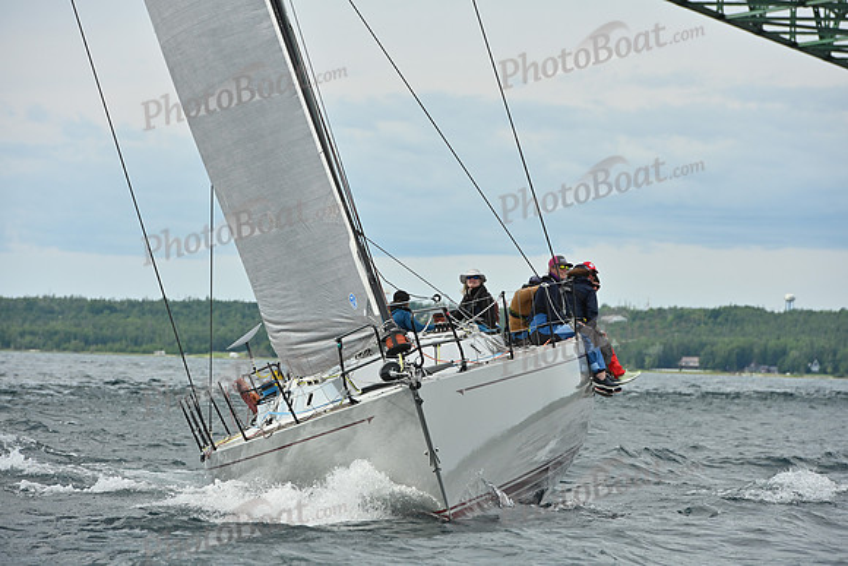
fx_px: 4712
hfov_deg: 10.3
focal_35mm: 200
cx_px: 424
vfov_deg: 6.9
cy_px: 283
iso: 320
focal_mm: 200
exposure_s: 1/1000
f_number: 8
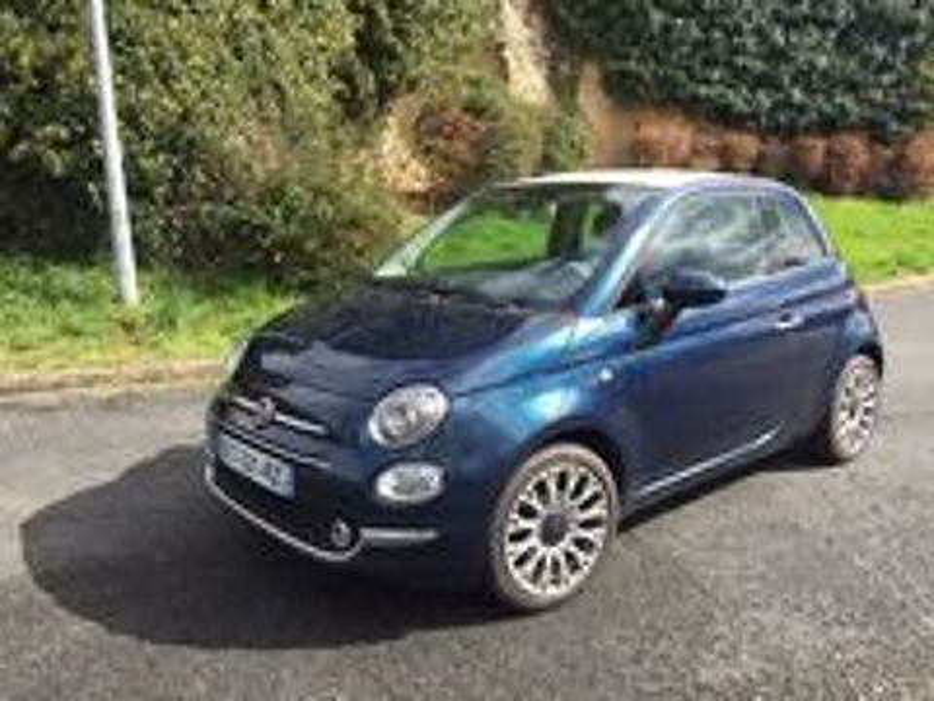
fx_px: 782
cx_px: 467
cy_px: 350
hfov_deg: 61.7
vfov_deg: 48.2
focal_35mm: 29
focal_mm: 4.15
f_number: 2.2
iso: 32
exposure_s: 1/879
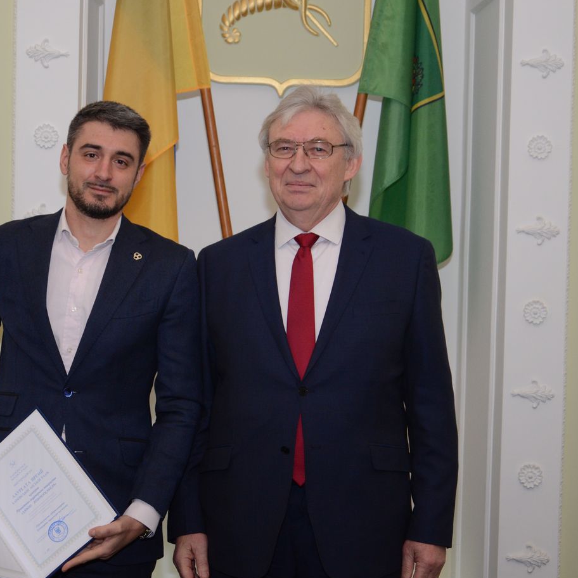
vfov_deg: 21.1
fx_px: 1549
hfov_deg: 21.1
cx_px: 255
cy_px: 292
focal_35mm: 82
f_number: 4.8
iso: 1000
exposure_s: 1/200
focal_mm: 42
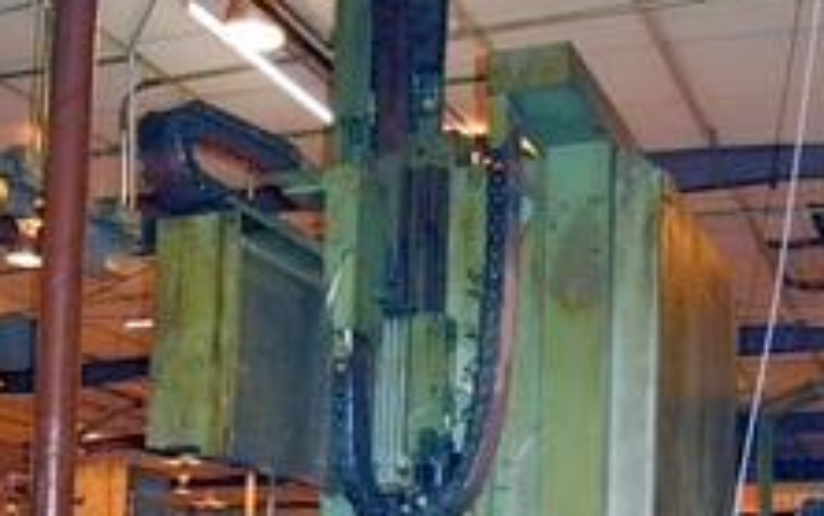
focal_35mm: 55
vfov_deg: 22.4
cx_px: 397
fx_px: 1236
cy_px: 546
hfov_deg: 36.9
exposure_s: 1/60
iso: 400
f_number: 3.8
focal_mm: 20
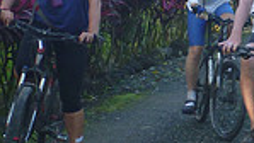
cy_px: -52
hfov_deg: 11.6
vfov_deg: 6.5
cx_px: 172
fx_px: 1253
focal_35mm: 186
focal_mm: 7.8
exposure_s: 1/60
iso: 125
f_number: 4.3
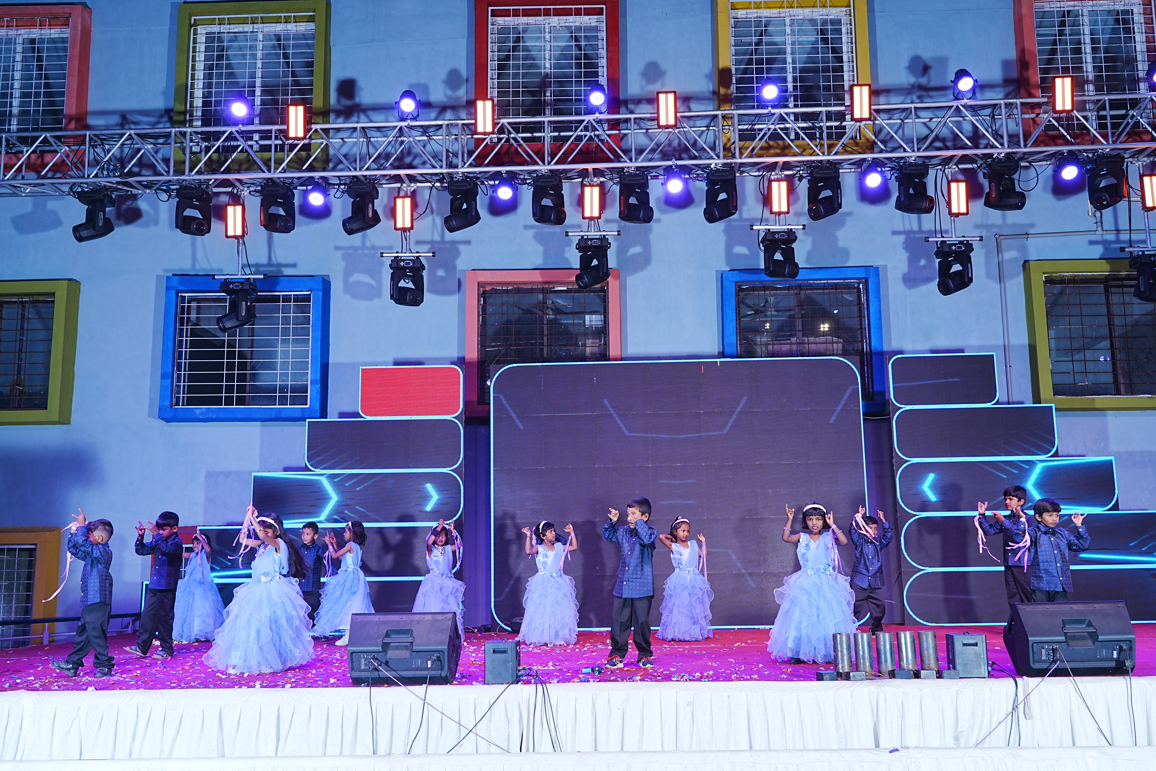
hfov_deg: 55.8
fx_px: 1092
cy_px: 386
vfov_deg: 38.9
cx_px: 578
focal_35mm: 34
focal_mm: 34
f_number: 5.6
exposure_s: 1/160
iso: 400
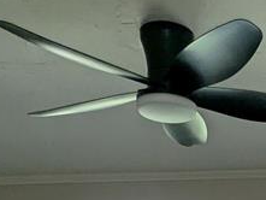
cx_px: 292
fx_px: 569
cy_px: 360
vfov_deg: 16.6
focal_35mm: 74
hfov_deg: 24.5
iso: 109
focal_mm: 2.35
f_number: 2.2
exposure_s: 1/86.3
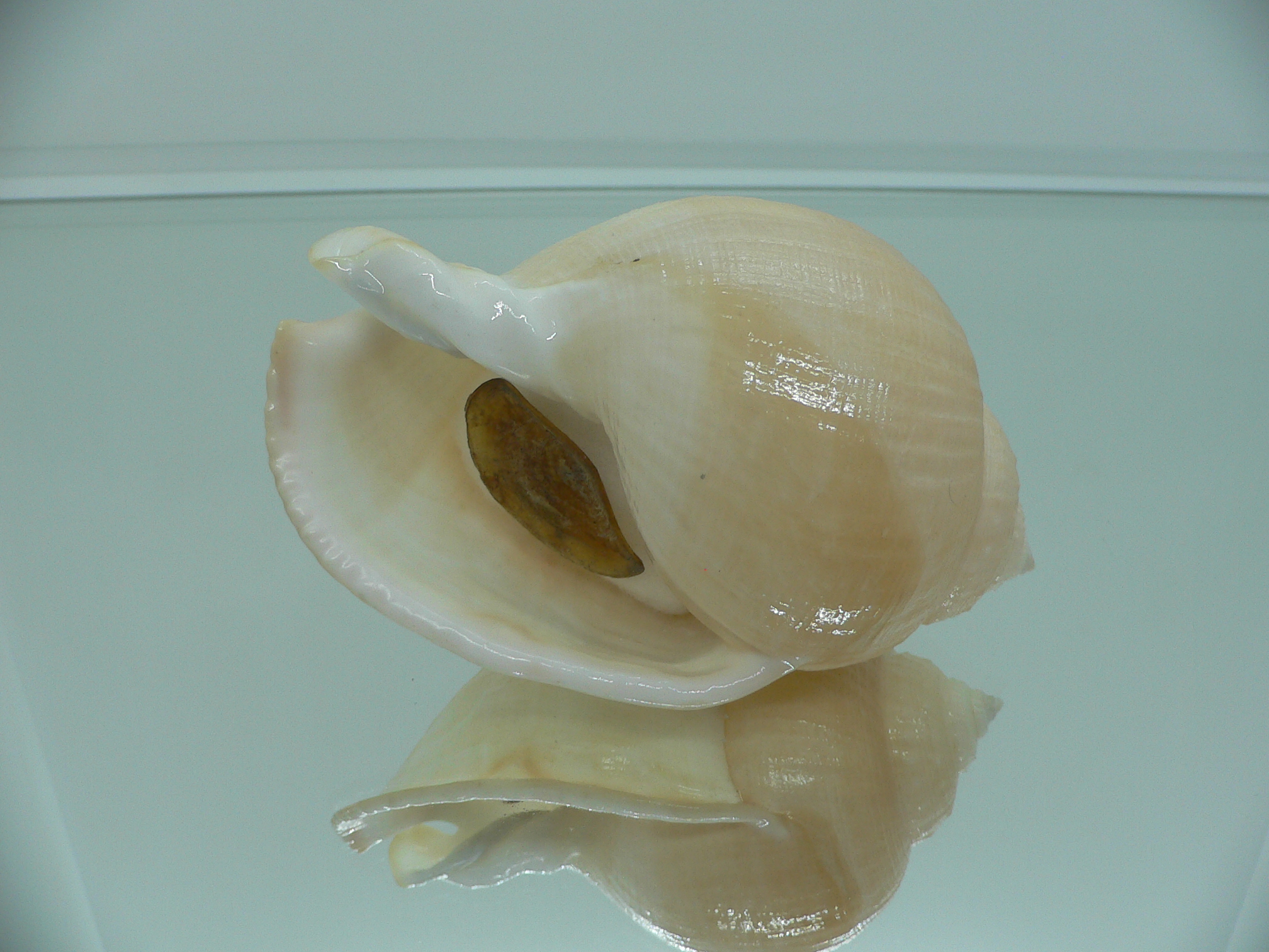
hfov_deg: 52.6
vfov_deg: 40.7
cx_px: 634
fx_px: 1283
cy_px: 476
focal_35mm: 35
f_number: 2.8
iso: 80
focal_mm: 4.6
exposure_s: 1/60
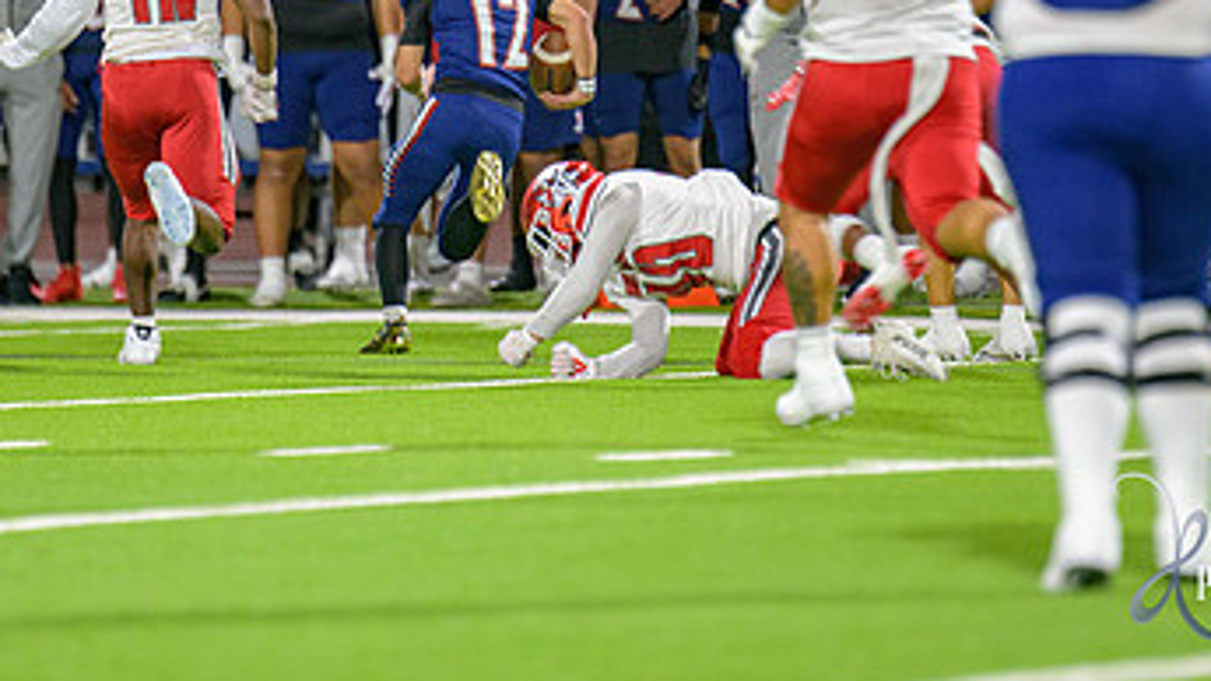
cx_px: 470
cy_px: 51
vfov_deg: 2.3
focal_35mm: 529
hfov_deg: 4.1
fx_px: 16985
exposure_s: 1/250
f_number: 2.8
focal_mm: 300
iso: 2000
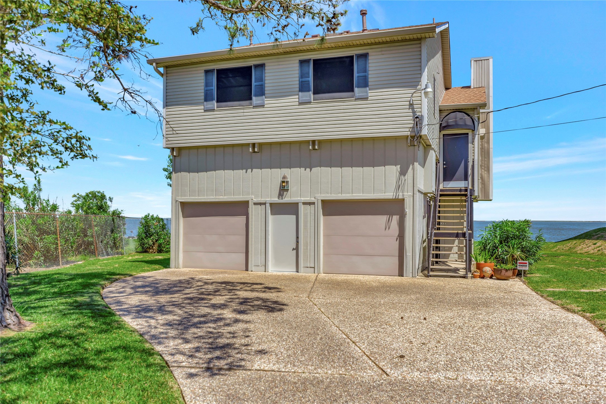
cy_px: 202
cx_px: 303
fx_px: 505
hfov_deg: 61.9
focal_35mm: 30
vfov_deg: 43.6
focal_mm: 20
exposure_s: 1/640
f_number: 5.6
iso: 100
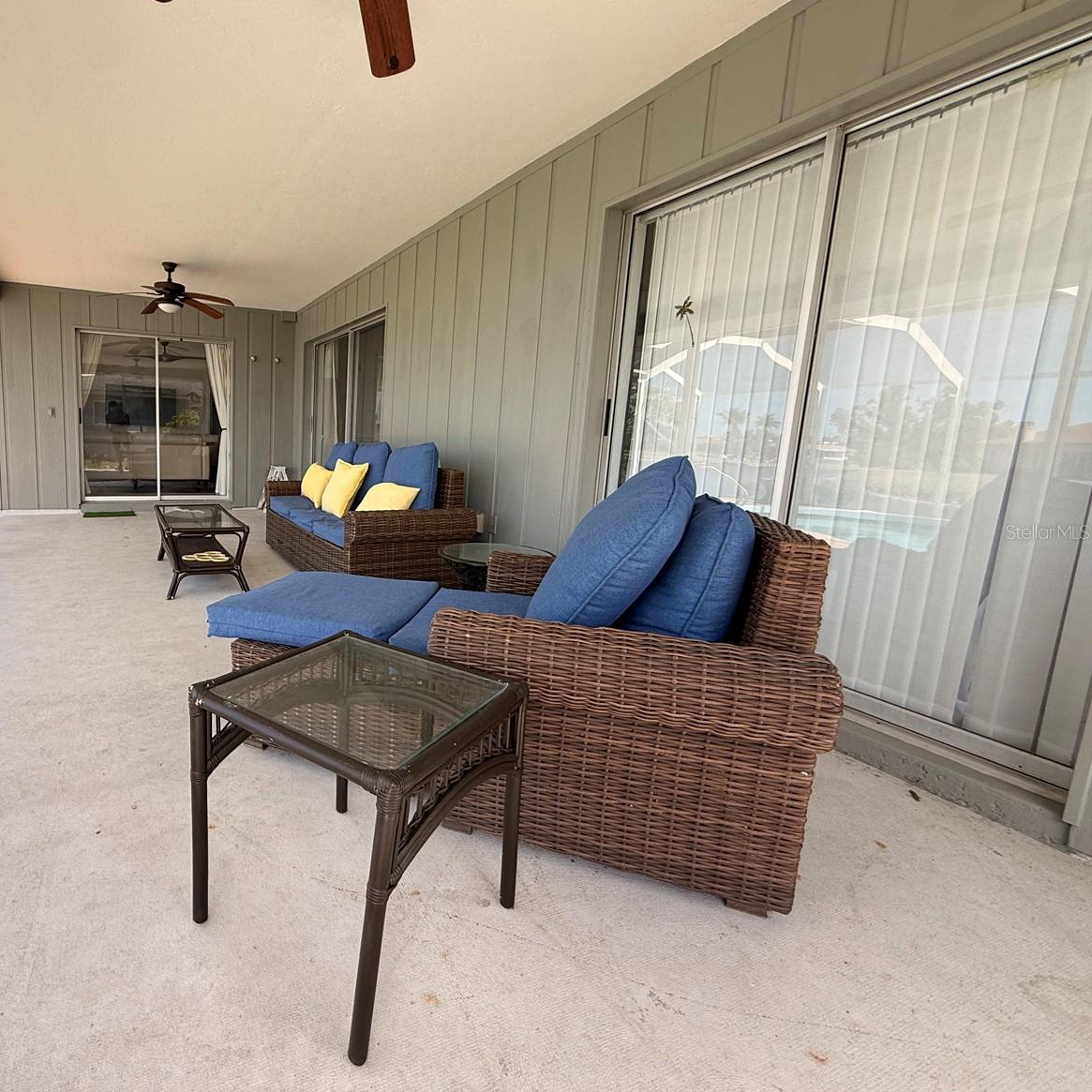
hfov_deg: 80.5
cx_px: 344
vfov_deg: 83.9
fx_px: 607
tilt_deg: -9.2
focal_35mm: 17
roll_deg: -2.8
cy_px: 531
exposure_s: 1/181
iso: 50
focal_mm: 2.22
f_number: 2.2
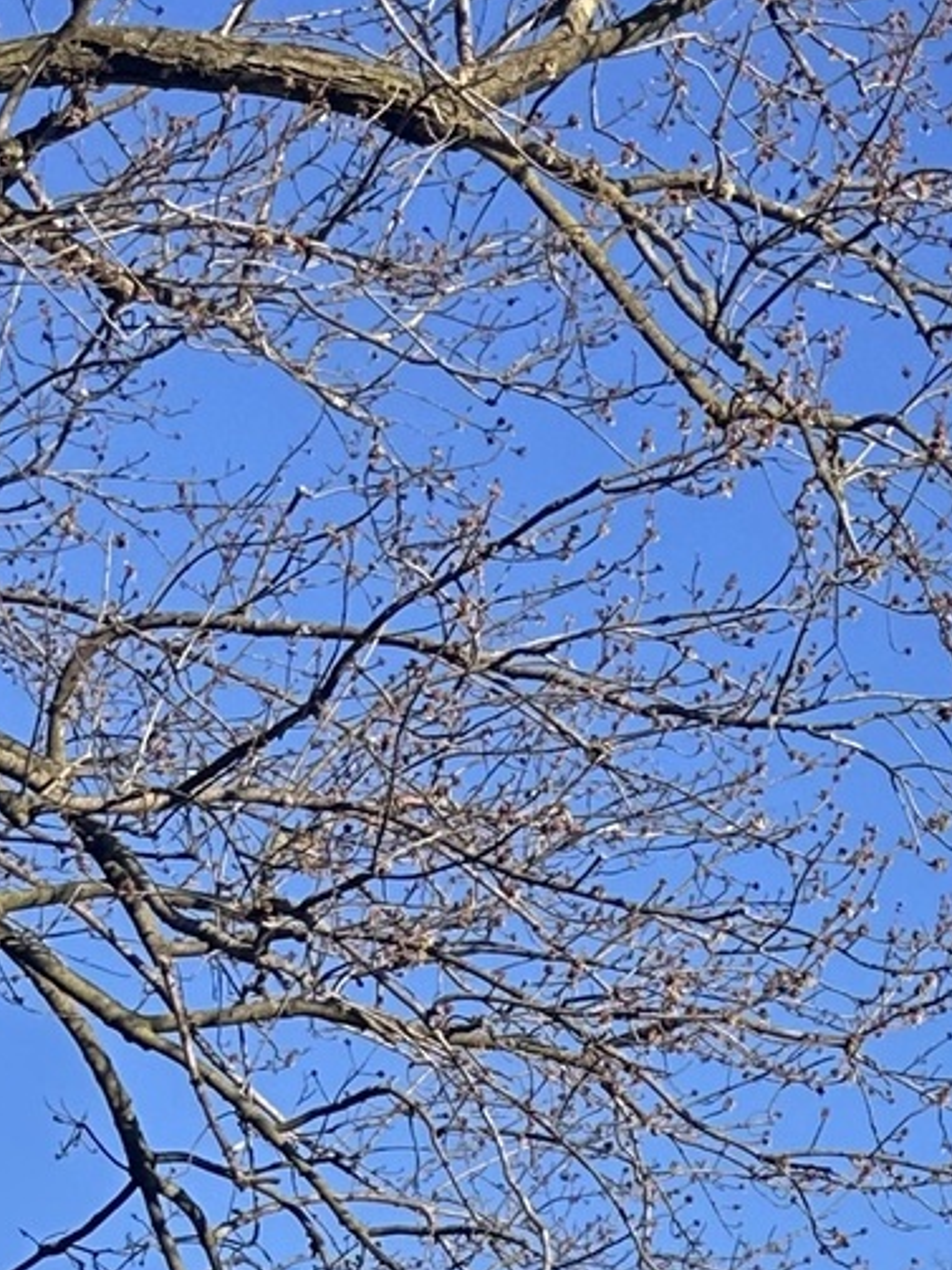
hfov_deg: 13.2
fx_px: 4035
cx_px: 1015
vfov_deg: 14.7
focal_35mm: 110
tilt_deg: +4.5
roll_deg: +0.6
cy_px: 2530
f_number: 1.78
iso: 80
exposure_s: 1/1916
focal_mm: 6.86
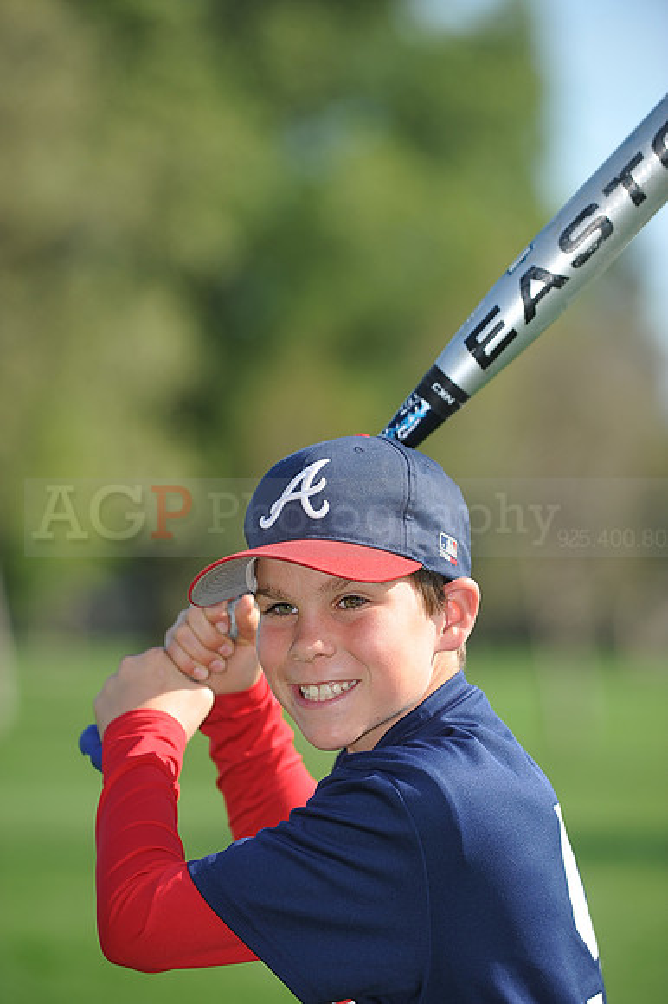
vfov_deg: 10.3
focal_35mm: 200
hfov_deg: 6.9
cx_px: 334
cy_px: 502
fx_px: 5573
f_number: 4.5
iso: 200
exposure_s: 1/1000
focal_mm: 200
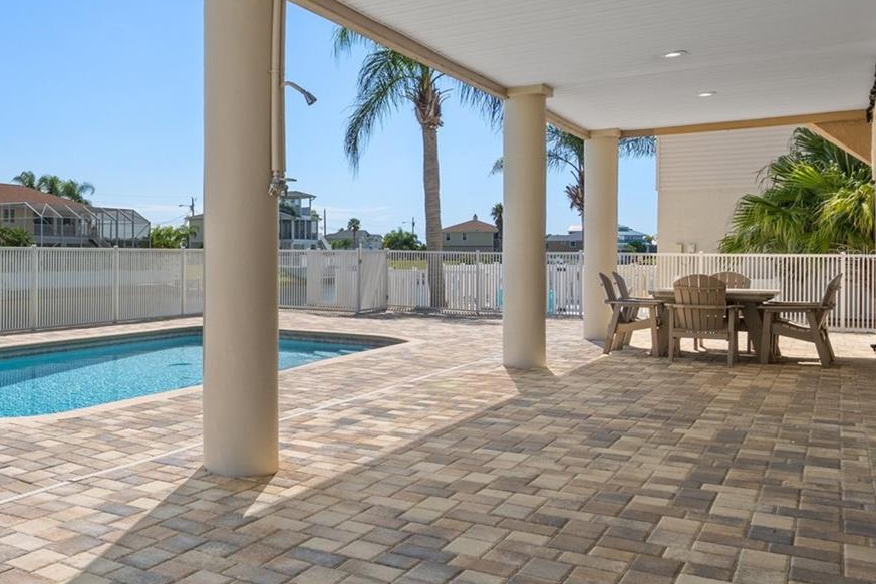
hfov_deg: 51.9
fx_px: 803
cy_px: 253
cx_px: 122
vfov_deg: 39.9
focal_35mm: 33
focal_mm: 18
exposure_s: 1/100
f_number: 8
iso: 320
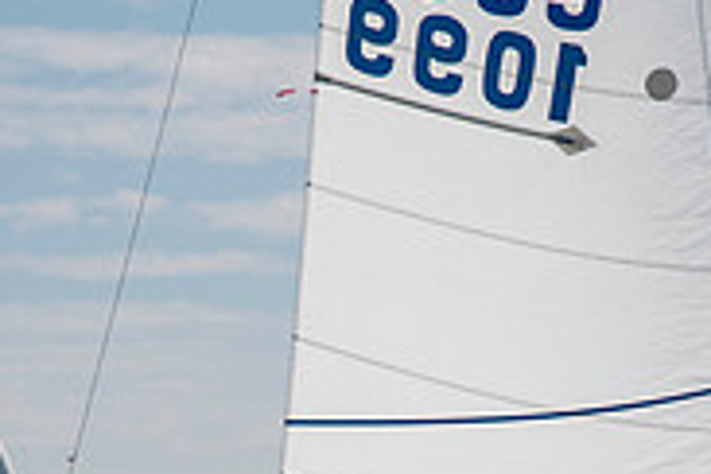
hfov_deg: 5.4
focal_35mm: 381
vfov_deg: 3.6
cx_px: 505
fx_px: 7524
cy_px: 659
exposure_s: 1/1600
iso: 160
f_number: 5.6
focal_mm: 120
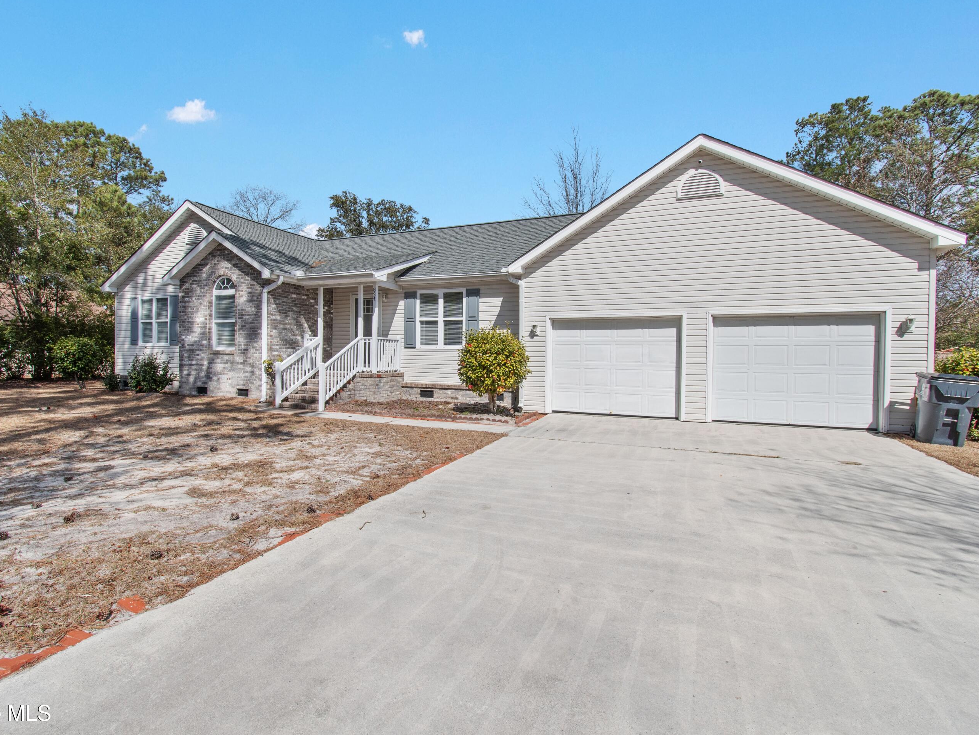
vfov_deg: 74.7
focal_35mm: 17
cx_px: 464
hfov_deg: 90.9
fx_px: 481
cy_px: 363
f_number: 10
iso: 100
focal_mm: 10
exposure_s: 1/400
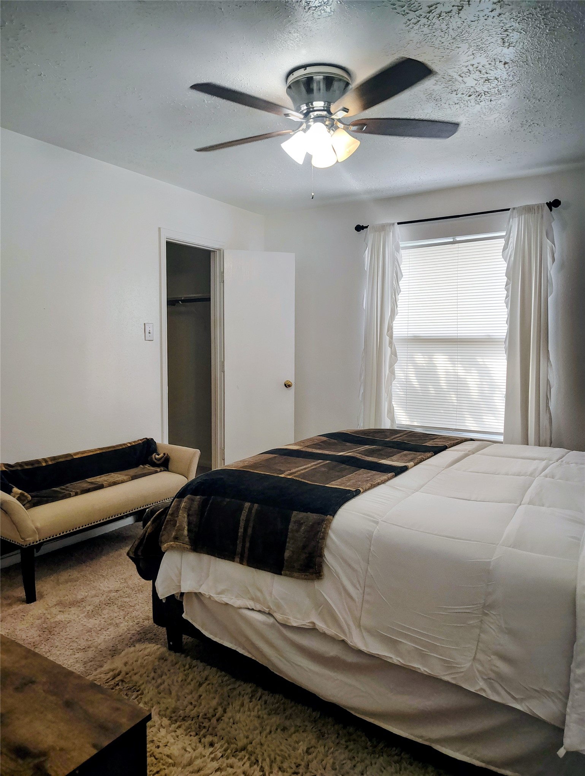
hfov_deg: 57.0
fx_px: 539
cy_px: 388
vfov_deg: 71.5
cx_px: 292
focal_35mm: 24
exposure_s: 1/120
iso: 1003
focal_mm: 5.56
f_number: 1.8
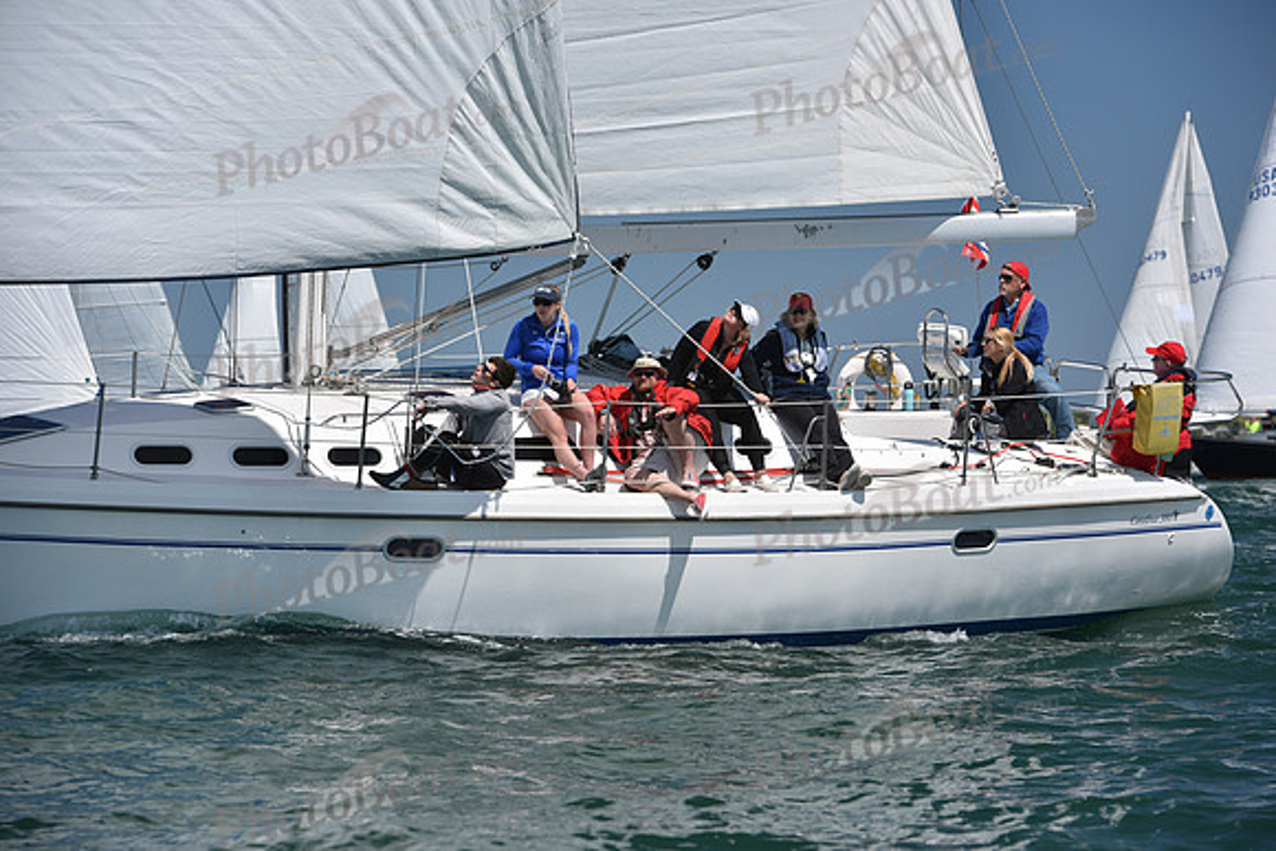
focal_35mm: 145
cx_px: 638
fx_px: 5140
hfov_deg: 14.2
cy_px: 426
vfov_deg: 9.5
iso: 320
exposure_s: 1/800
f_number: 7.1
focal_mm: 145
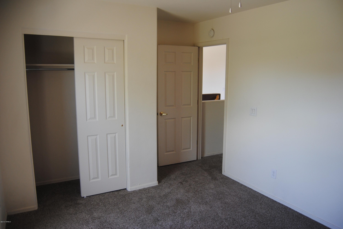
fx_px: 258
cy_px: 114
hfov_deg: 67.3
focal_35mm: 27
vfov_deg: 48.0
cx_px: 172
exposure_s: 1/50
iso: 200
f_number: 3.5
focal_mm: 18
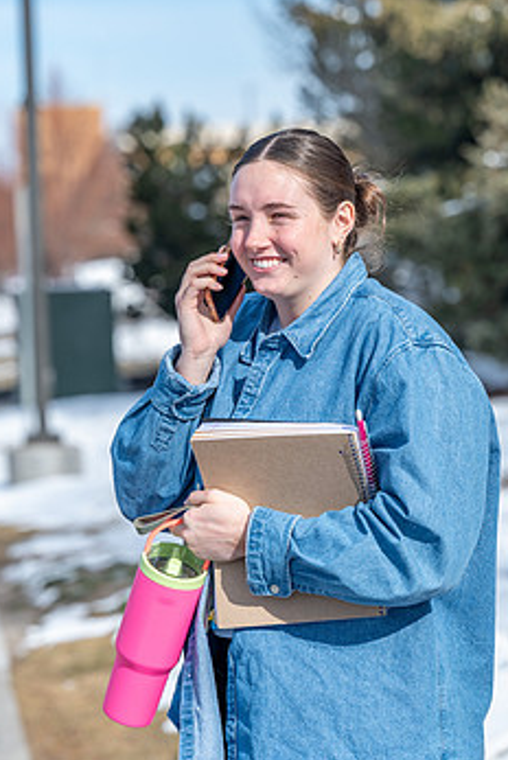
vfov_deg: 13.8
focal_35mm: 149
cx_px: 245
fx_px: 3147
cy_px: 412
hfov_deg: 9.2
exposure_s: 1/800
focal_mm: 115
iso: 100
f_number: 4.5
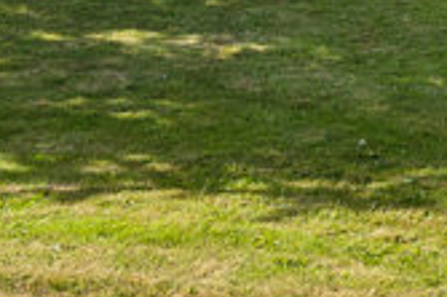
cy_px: -239
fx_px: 1960
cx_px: 460
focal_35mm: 158
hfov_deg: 12.8
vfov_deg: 8.3
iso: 200
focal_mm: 22
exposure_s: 1/500
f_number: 8
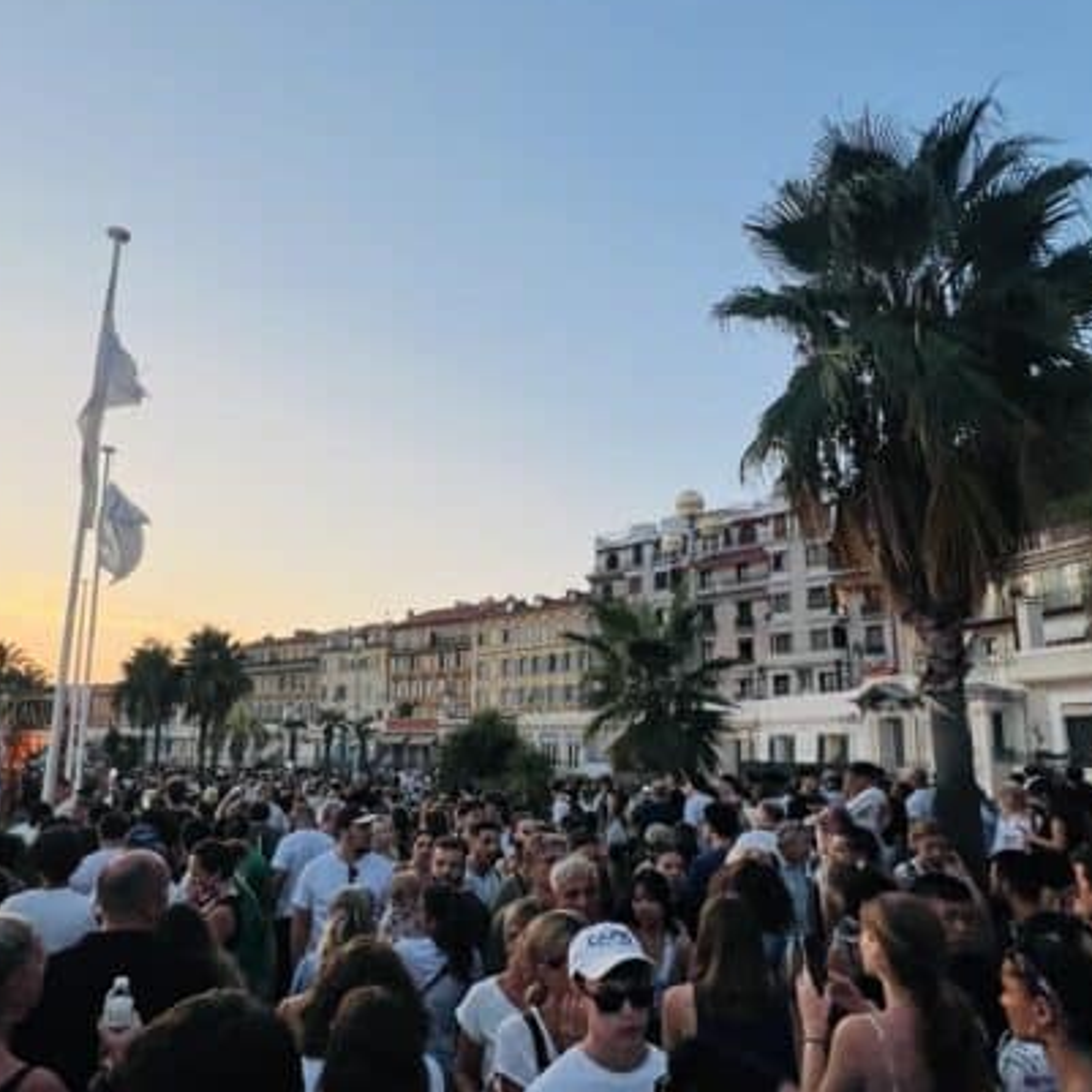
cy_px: 615
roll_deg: -1.4
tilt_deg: +8.8
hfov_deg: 68.9
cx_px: 436
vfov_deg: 69.3
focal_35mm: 22
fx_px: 785
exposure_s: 1/99
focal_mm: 1.57
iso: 200
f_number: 1.8
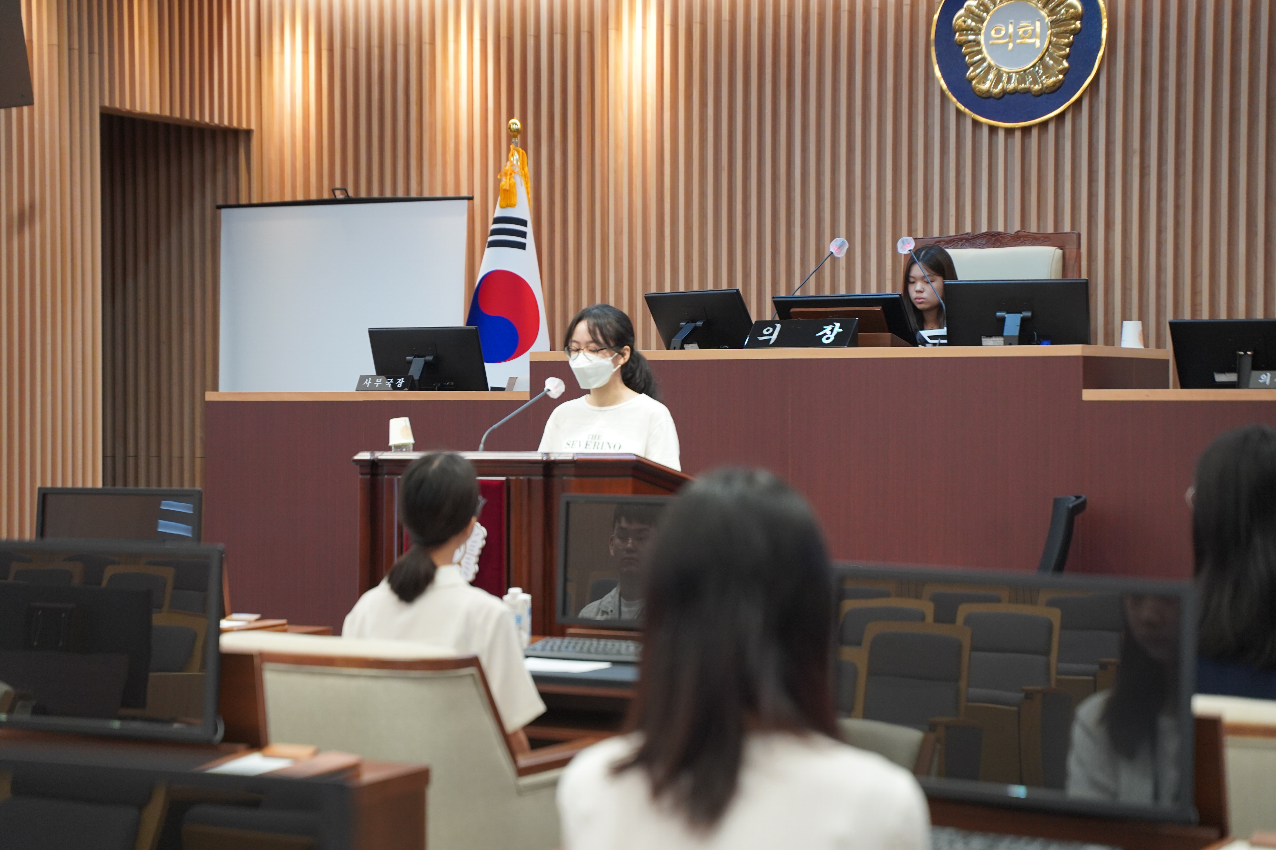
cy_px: 425
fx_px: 2658
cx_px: 638
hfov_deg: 27.0
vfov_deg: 18.2
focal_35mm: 75
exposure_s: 1/160
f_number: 4
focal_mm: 75
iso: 2000
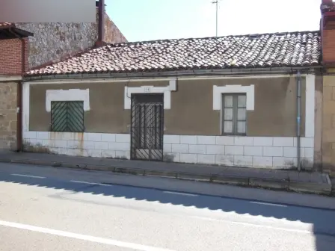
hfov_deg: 47.9
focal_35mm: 39
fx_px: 377
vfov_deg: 36.8
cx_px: 168
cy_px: 126
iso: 200
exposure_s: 1/640
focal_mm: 6.9
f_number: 4.1
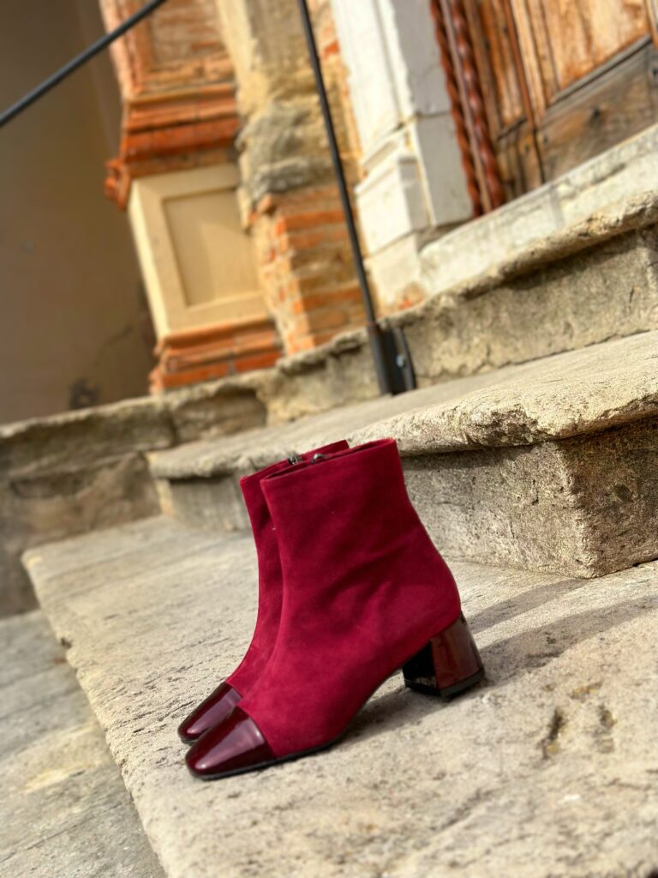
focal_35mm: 48
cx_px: 329
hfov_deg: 30.3
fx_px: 1217
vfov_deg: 39.7
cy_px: 439
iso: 100
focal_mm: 6.86
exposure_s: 1/4367
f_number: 1.78
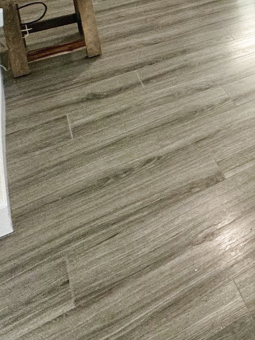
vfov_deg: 30.5
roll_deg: -2.2
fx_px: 501
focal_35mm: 51
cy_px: -89
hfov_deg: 18.2
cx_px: 519
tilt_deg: -14.7
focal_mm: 2.22
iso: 100
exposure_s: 1/100
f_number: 2.2
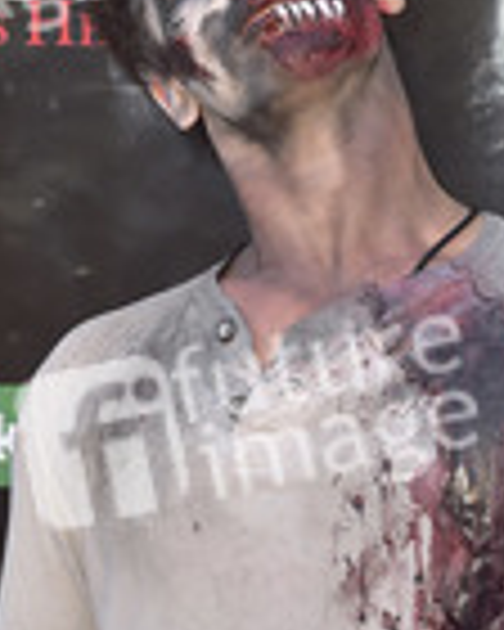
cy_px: 648
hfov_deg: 11.9
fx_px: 2405
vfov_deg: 14.6
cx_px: 380
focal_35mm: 129
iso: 250
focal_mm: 48
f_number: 4.5
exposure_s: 1/320
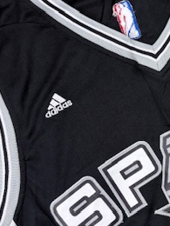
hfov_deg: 23.8
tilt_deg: -60.7
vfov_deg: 32.6
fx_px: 386
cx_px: 167
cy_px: 95
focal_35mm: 59
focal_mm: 6.76
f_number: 1.78
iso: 64
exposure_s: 1/121
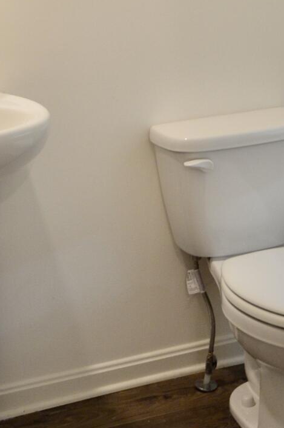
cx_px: 155
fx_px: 1008
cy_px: -51
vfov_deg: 22.5
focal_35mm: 85
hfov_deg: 16.0
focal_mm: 20
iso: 640
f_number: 3.5
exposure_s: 1/60
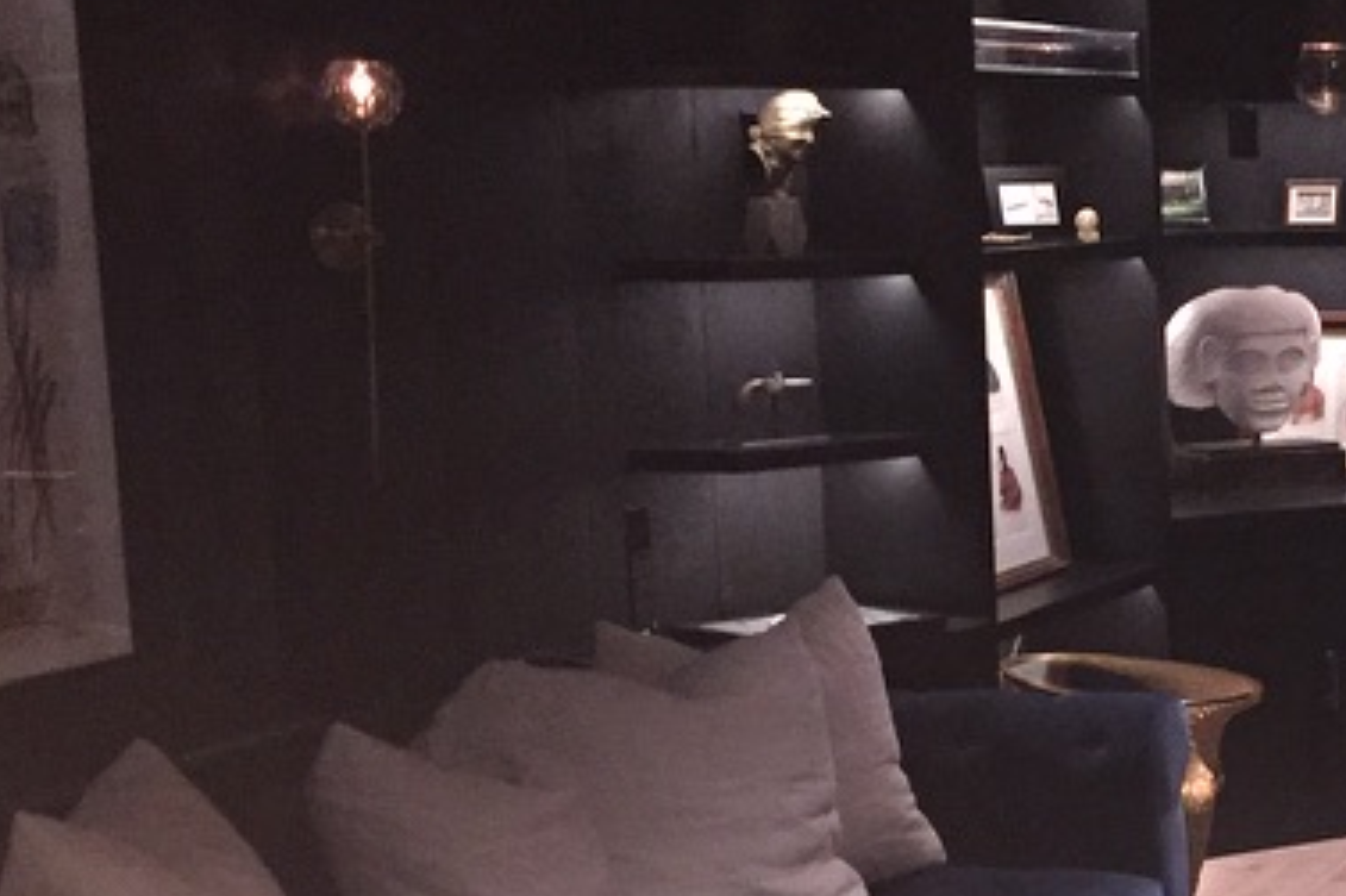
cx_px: 1510
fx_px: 3064
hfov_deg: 23.2
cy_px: 700
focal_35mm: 82
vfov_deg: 16.5
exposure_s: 1/16
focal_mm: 4.15
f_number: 2.2
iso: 320
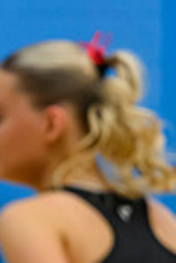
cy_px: 295
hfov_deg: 1.3
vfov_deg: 2.0
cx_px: -191
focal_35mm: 1038
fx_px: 7611
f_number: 2.8
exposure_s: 1/800
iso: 4000
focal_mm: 200
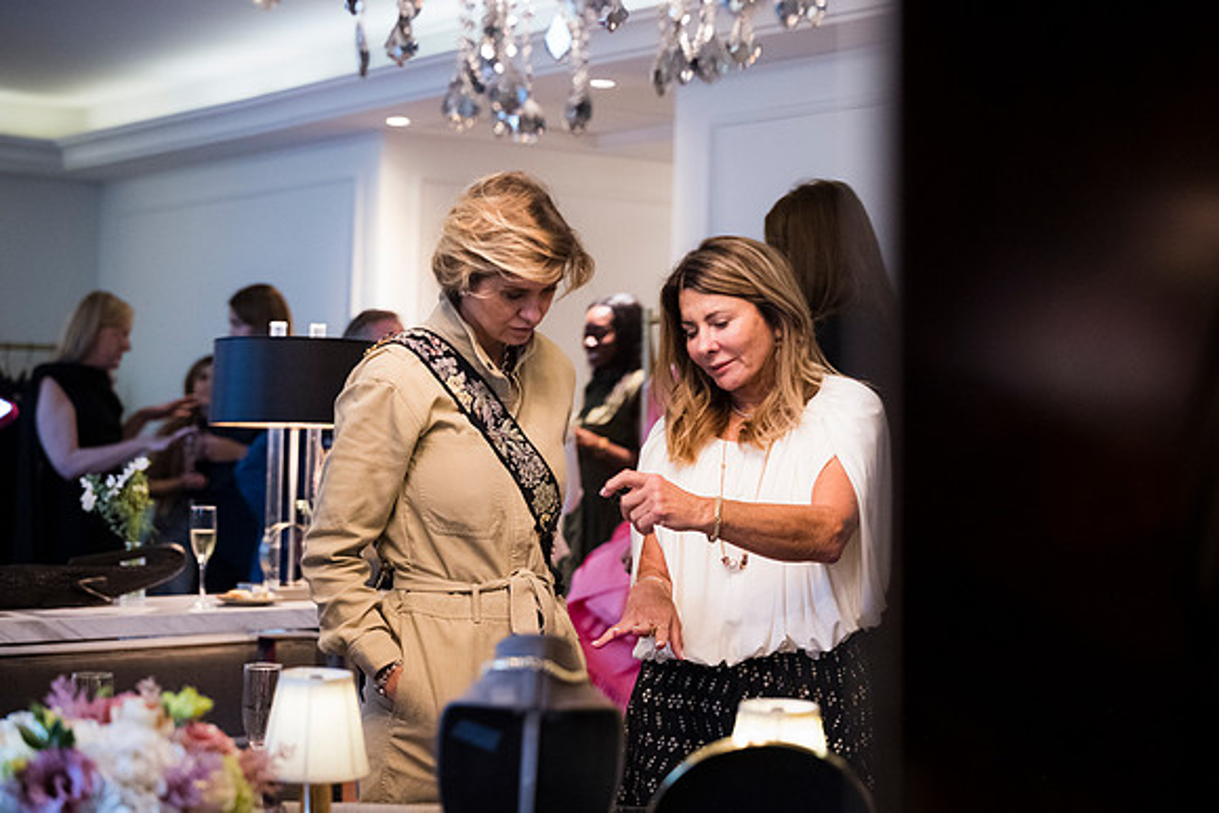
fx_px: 1863
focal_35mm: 55
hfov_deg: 36.2
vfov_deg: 24.6
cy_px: 406
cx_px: 610
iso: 2800
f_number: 2.2
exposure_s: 1/200
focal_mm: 55
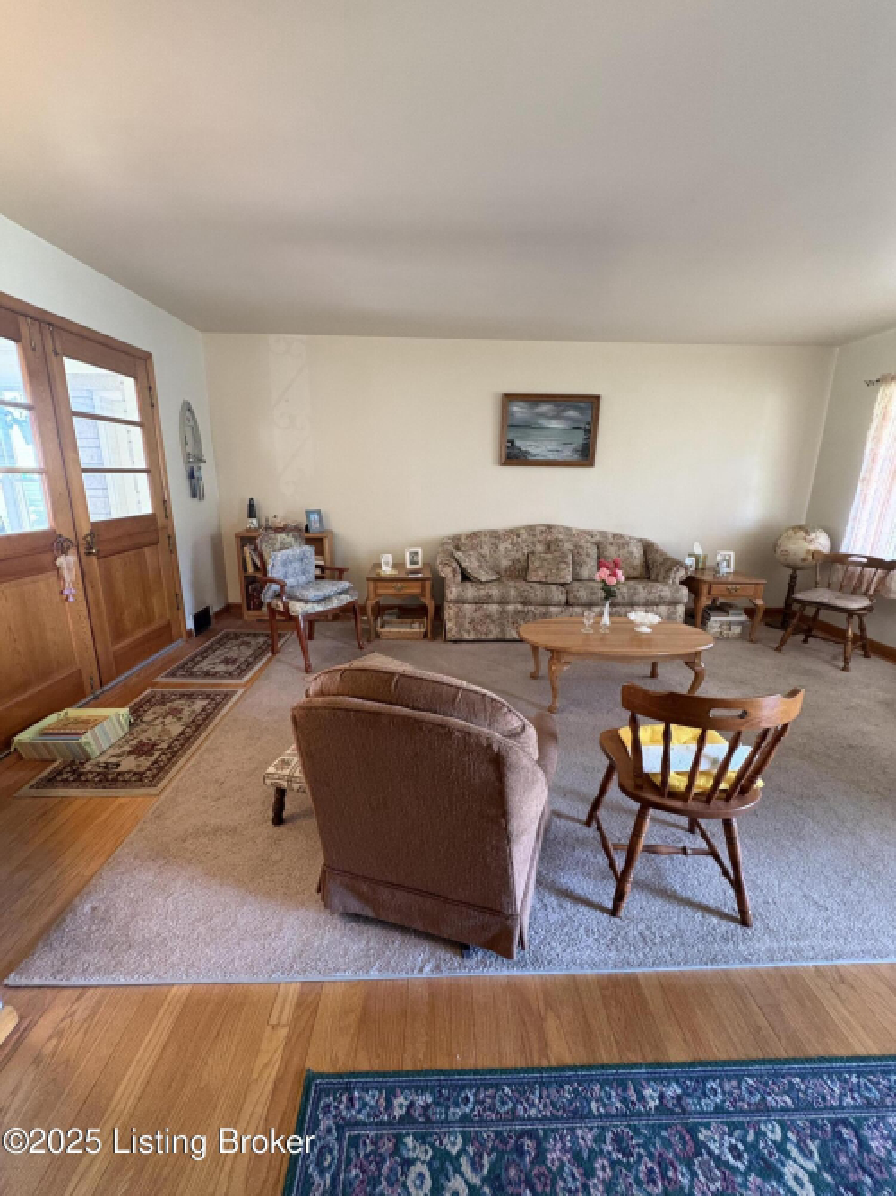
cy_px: 598
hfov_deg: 85.7
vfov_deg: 102.1
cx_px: 448
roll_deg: -1.8
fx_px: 483
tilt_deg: -14.1
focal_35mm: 14
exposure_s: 1/60
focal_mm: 2.22
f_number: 2.2
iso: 500
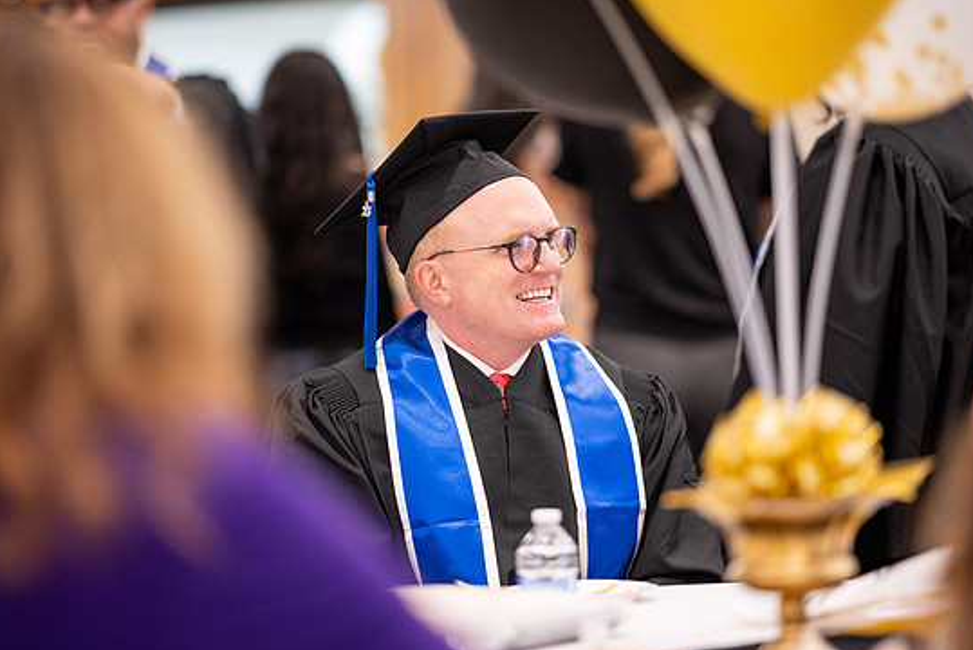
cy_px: 315
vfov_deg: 12.1
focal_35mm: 113
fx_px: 3056
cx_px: 505
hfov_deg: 18.1
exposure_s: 1/125
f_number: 1.4
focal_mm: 105
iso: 1000
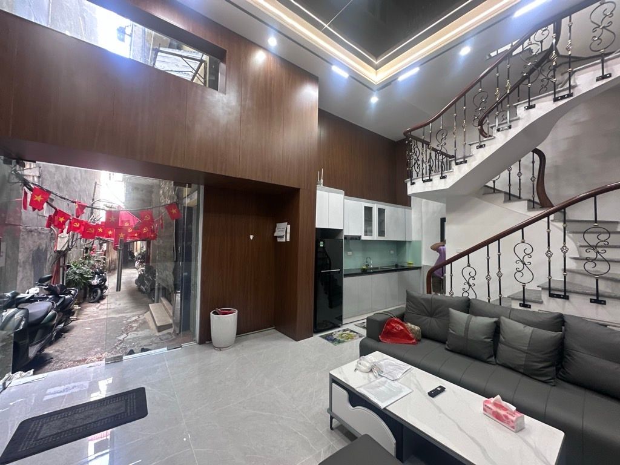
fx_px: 251
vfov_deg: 85.7
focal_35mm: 14
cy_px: 232
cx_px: 310
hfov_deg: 102.1
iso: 400
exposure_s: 1/50
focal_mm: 2.22
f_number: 2.2
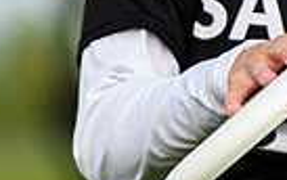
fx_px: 13439
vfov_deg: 0.8
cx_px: 239
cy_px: -226
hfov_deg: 1.2
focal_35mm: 1716
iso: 250
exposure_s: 1/1250
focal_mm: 200
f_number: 3.2
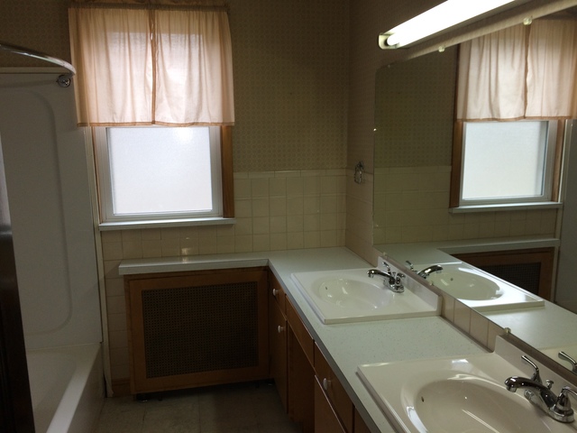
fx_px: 483
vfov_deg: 48.2
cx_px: 288
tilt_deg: -10.1
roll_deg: +1.6
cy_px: 216
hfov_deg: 61.7
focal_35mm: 29
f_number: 2.2
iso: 50
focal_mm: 4.15
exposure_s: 1/60
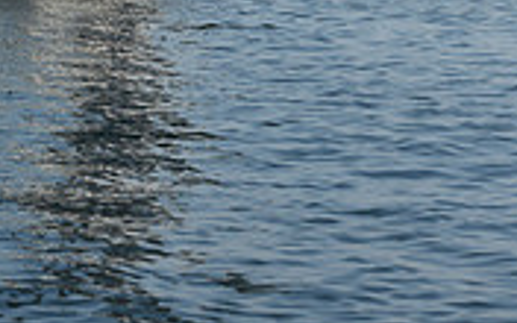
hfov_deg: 8.9
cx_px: 93
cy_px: -523
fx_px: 3311
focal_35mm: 235
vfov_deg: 5.4
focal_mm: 70
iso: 320
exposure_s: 1/800
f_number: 10
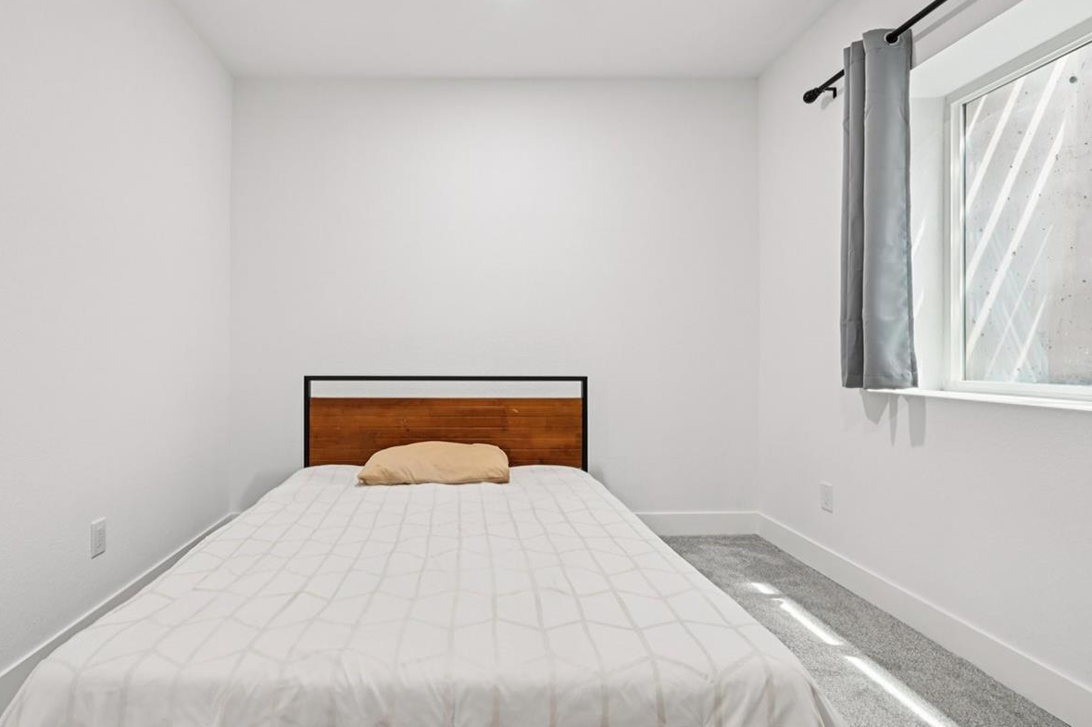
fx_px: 576
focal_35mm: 19
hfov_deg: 86.2
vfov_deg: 64.5
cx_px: 455
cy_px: 349
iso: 400
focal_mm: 14
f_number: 10
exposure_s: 1/10
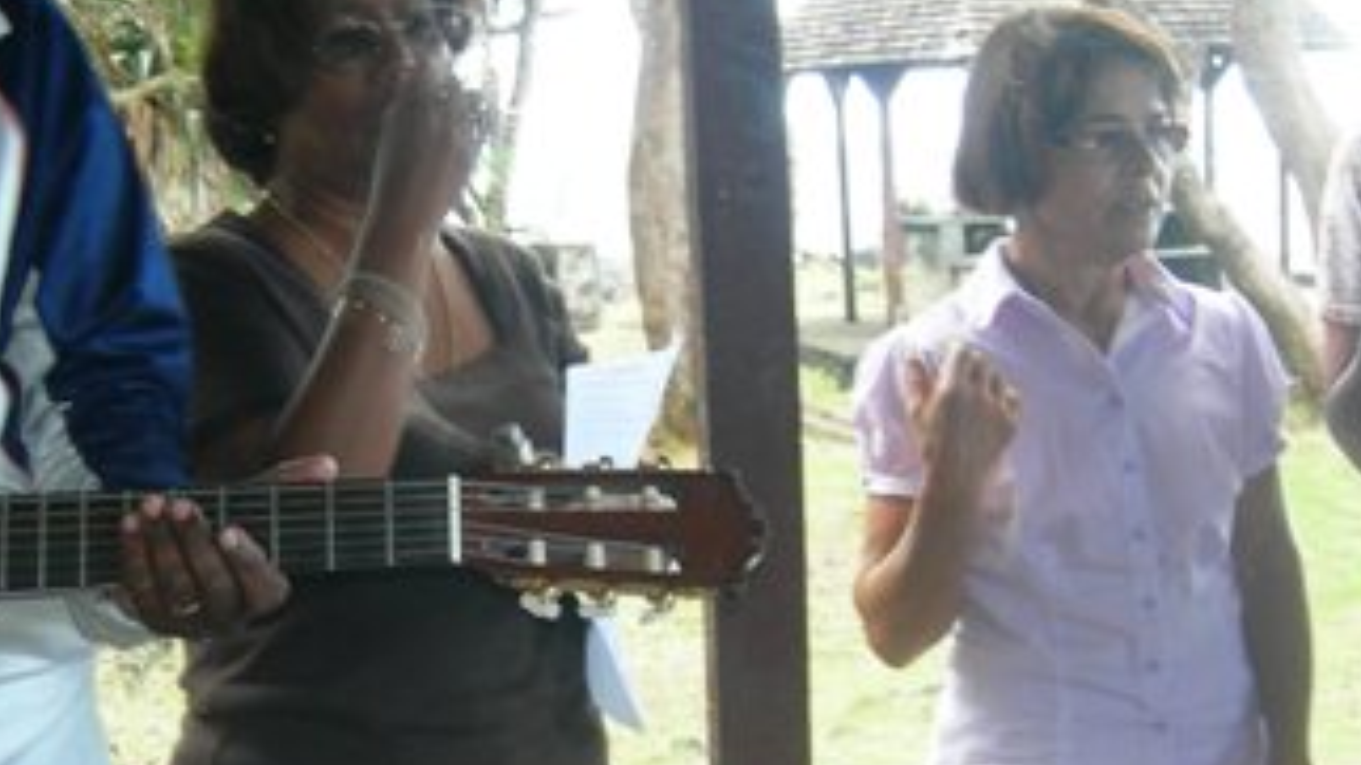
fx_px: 2814
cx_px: 448
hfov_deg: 27.0
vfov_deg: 15.4
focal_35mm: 78
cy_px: 554
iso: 64
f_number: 2.7
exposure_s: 1/34.4
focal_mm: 7.5
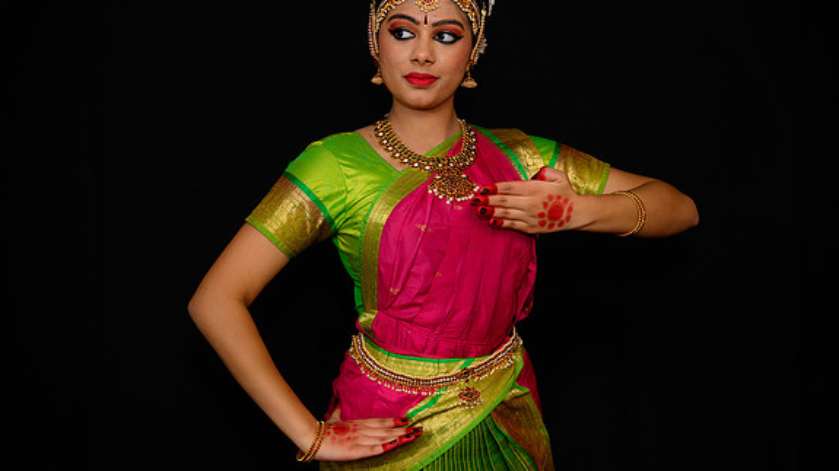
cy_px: 190
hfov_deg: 28.6
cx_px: 419
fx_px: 1646
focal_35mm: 74
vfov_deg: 16.3
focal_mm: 70
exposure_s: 1/125
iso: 640
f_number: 5
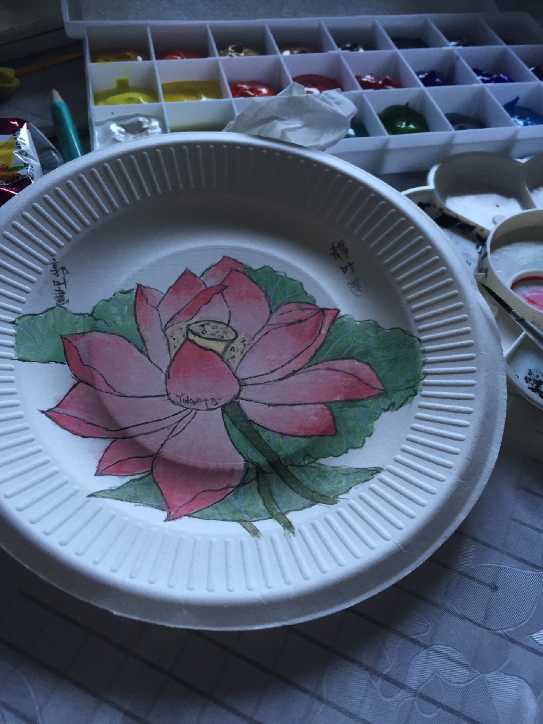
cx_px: 272
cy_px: 362
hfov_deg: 48.2
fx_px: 606
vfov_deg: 61.7
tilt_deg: -52.2
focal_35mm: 29
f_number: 2.2
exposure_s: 1/33
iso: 80
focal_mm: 4.15
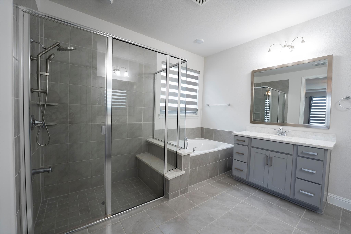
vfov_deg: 78.8
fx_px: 142
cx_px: 176
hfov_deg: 101.9
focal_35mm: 15
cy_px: 117
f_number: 5.6
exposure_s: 1/50
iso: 1000
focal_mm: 14.6
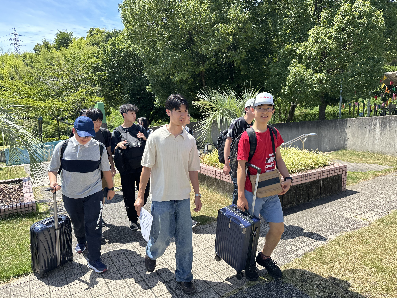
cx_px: 198
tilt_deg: -7.5
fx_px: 275
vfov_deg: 56.8
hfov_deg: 71.6
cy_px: 149
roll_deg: +2.7
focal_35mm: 24
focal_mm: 6.86
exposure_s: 1/1880
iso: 80
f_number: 1.78
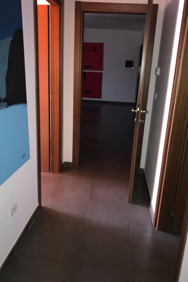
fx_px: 235
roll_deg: -3.0
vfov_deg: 61.9
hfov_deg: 43.6
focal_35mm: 30
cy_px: 138
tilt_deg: -16.9
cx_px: 96
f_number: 1.8
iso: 80
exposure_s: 1/16
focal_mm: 3.99
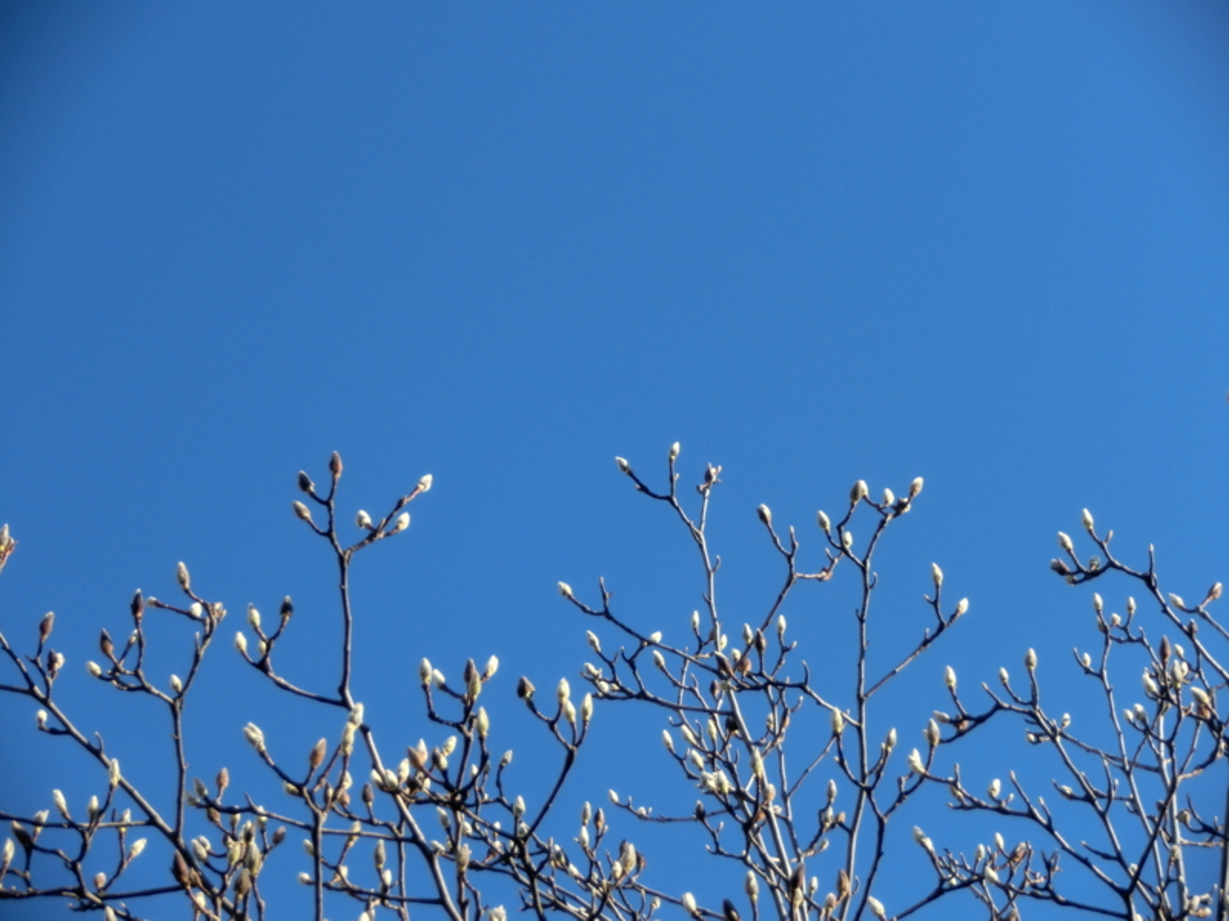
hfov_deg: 14.6
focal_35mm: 135
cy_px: 460
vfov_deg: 11.0
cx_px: 614
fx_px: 4793
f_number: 5.7
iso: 80
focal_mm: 24.17
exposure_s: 1/250
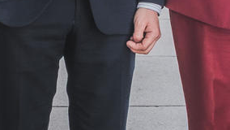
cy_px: -80
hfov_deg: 9.4
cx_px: 470
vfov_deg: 5.6
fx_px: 1306
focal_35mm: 214
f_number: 14
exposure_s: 1/125
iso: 160
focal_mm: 19.6
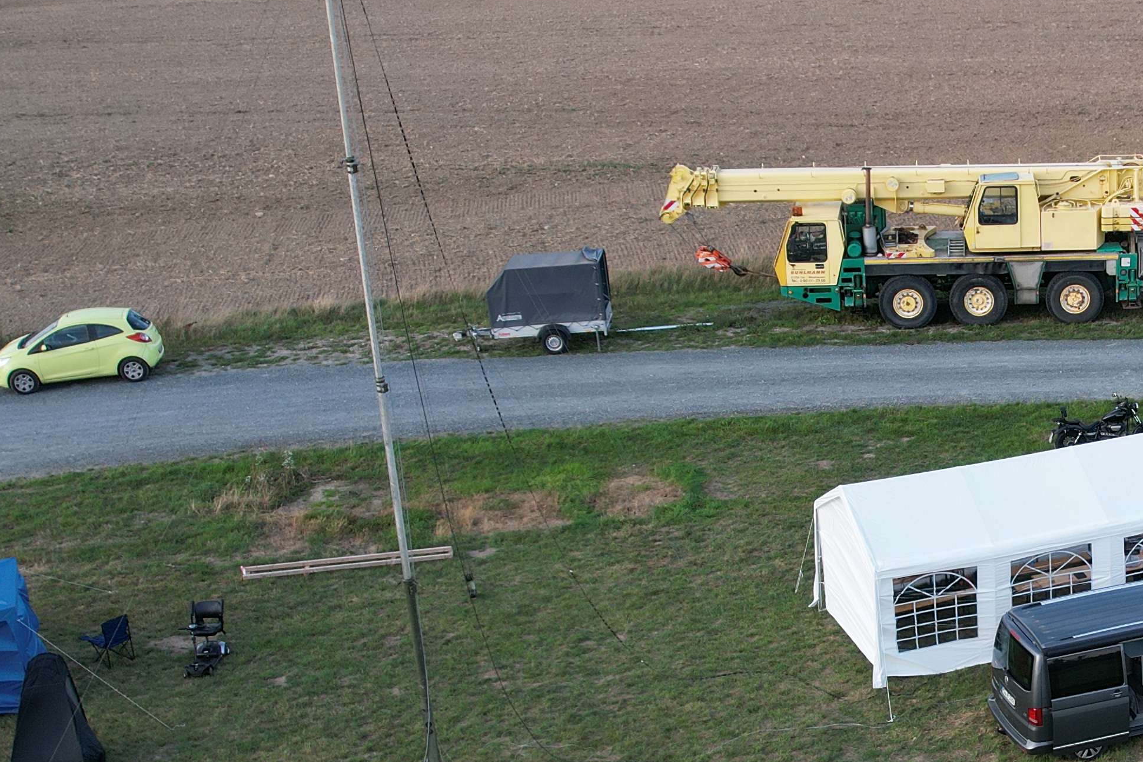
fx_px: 1968
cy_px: 548
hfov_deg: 30.8
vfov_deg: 21.8
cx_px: 1051
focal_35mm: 62
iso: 130
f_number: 2.8
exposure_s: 1/200
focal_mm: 8.38
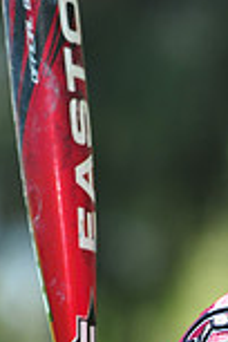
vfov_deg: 2.7
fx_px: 7191
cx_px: 210
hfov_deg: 1.8
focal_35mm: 757
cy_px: 505
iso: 200
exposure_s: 1/400
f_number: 4.5
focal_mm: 200
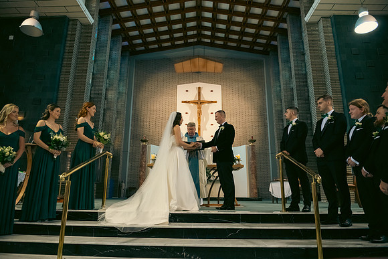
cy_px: 130
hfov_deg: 73.7
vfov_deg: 53.2
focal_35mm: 24
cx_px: 194
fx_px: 259
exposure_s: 1/160
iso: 1000
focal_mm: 24
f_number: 3.5
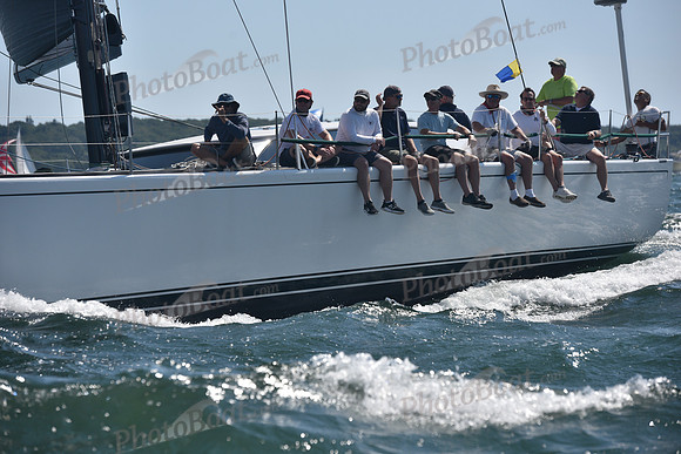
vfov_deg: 8.3
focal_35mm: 165
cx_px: 340
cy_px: 227
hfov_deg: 12.4
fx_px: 3122
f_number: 5.6
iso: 250
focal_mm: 165
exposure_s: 1/1250
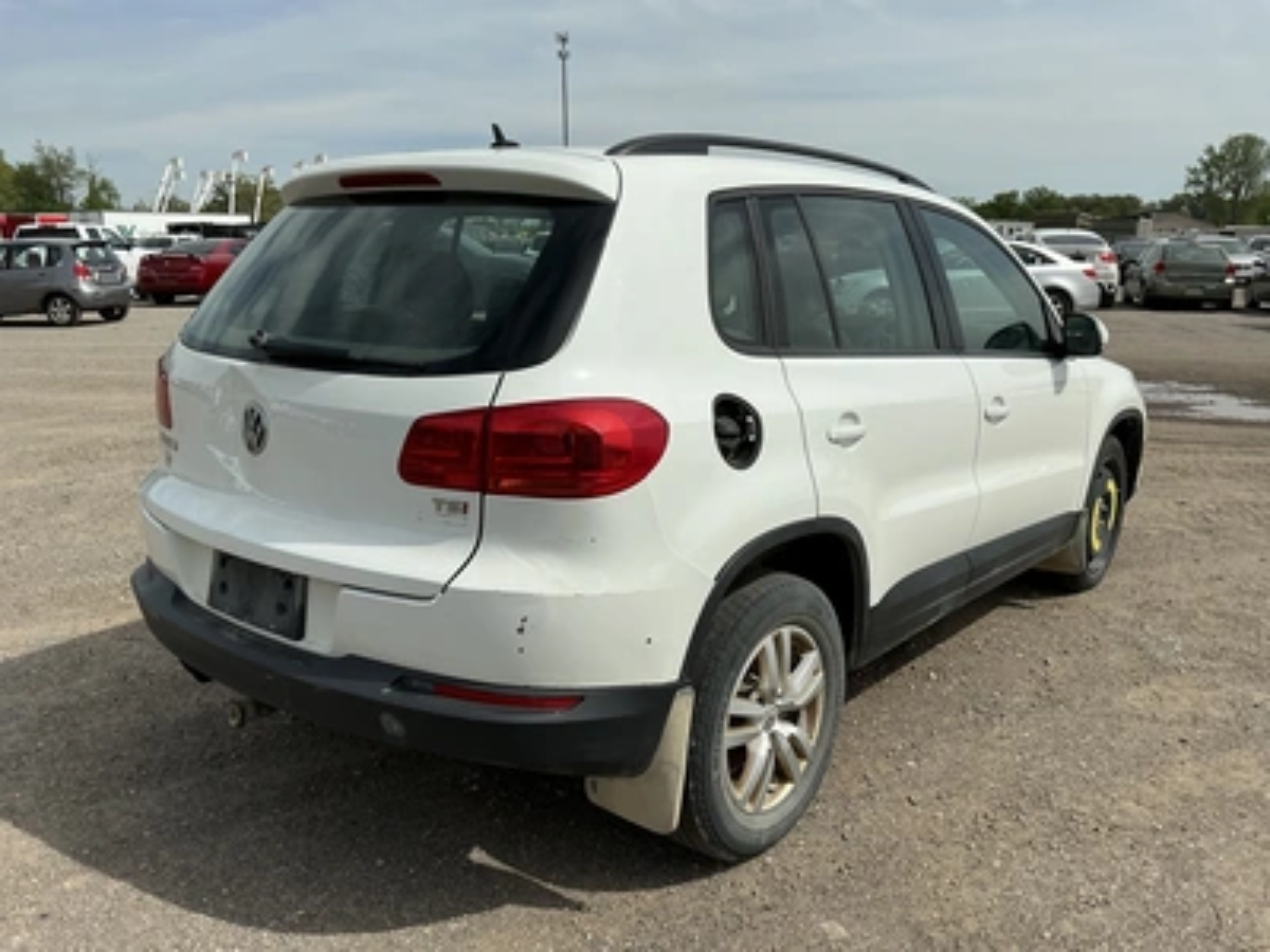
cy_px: 476
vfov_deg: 49.7
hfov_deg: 63.4
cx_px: 635
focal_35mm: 28
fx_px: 1027
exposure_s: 1/3322
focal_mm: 3
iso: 25
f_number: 1.8
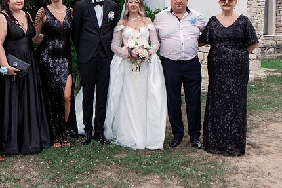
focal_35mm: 48
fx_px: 376
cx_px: 102
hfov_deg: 40.7
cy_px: 64
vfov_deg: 27.9
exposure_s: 1/400
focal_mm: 35
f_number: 4
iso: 160
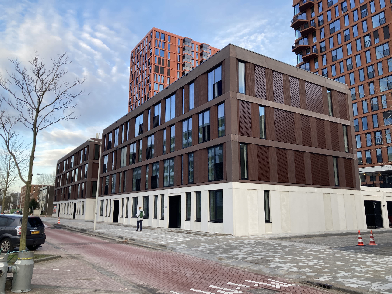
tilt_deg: +11.1
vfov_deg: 49.7
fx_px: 317
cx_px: 196
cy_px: 147
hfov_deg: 63.4
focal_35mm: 28
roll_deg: -0.6
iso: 20
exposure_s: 1/167
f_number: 1.8
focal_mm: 4
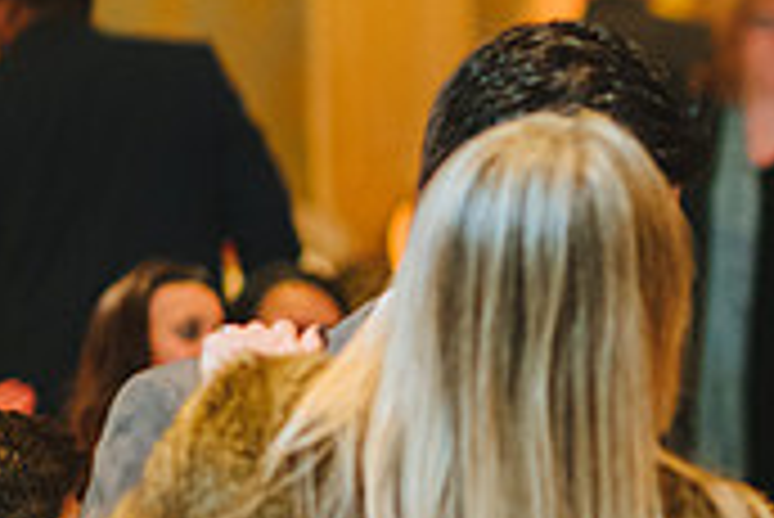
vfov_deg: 4.8
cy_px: 484
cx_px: 1188
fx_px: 6176
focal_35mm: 287
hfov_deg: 7.1
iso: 1600
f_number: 2.2
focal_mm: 85
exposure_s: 1/160
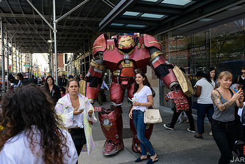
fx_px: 204
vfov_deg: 43.6
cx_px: 128
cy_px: 71
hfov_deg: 61.9
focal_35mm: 30
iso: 200
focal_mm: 24
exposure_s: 1/1250
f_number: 3.2
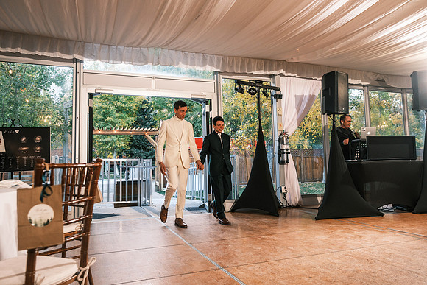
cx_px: 214
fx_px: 320
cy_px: 142
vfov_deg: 48.0
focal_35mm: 27
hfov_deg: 67.4
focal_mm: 18
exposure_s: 1/250
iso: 400
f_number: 2.8
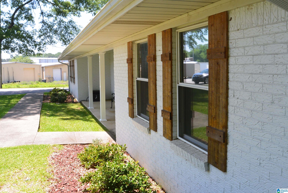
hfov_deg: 54.4
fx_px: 280
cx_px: 144
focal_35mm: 35
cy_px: 96
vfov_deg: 37.9
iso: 200
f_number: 3.8
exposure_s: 1/200
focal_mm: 13
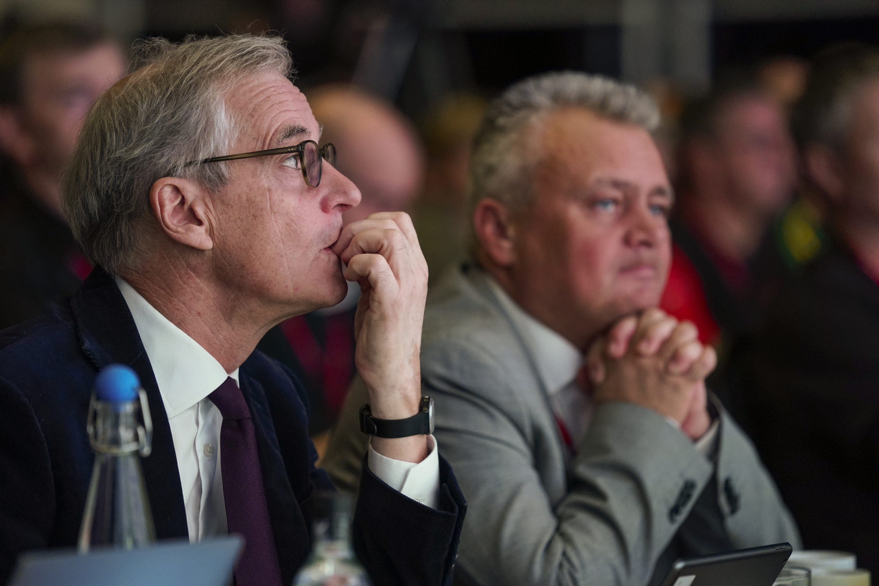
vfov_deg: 6.9
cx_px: 440
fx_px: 4883
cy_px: 293
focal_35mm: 200
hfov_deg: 10.3
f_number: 3.2
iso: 3200
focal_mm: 200
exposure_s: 1/200
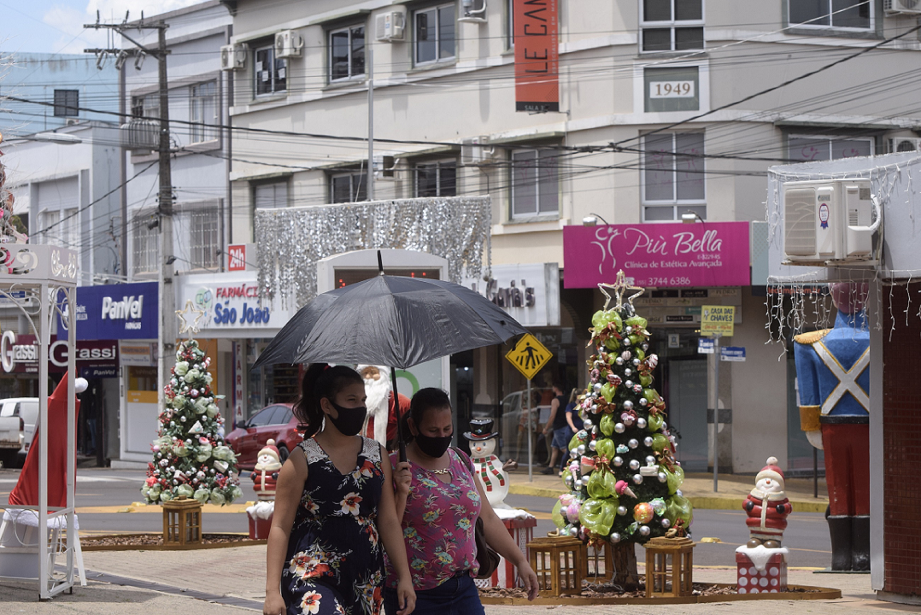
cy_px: 308
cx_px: 460
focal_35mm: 105
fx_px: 2687
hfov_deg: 19.4
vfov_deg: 13.1
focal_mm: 70
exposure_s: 1/1000
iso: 400
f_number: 7.1
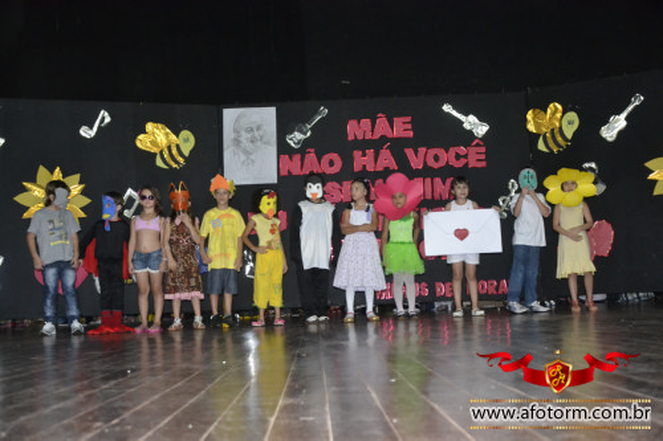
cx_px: 332
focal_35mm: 39
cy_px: 220
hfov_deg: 49.6
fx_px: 718
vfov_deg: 34.2
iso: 3200
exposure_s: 1/60
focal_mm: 26
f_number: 3.8
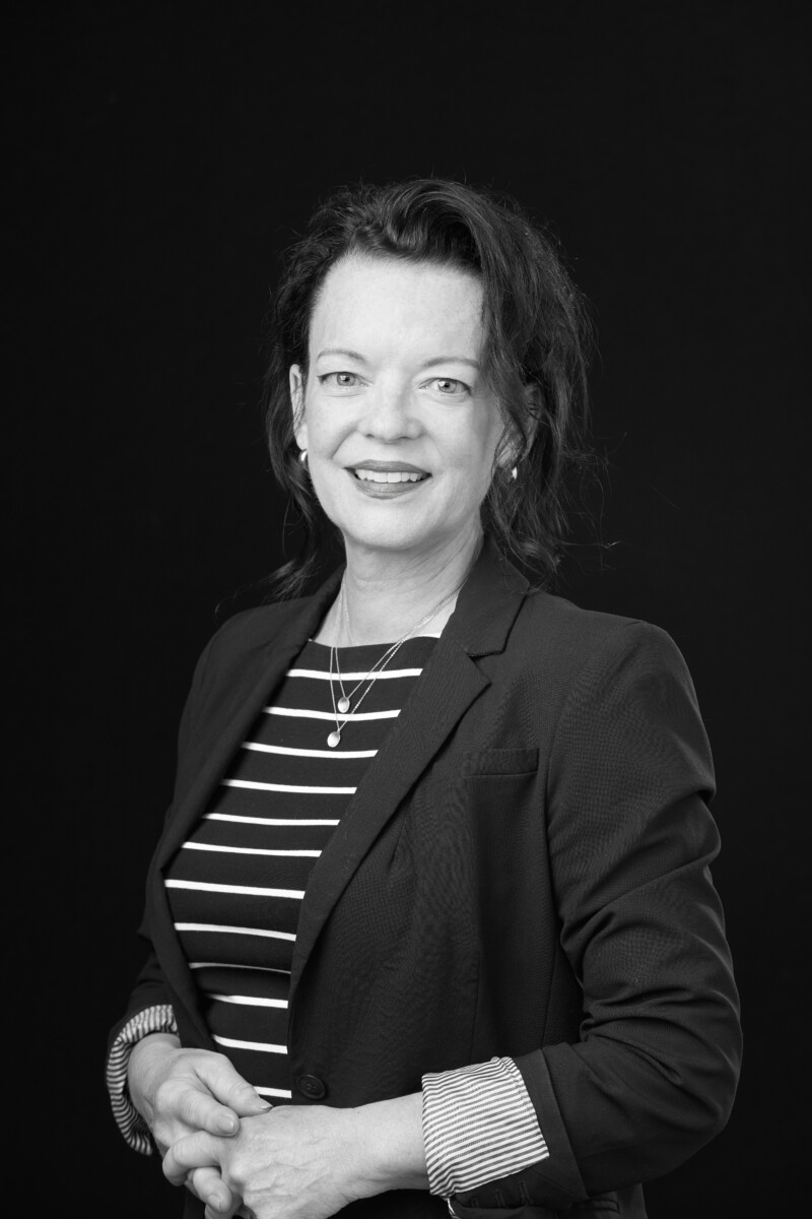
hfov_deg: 15.2
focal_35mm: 90
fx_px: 3045
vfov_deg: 22.6
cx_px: 406
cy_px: 610
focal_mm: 90
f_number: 6.3
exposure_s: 1/160
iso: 400
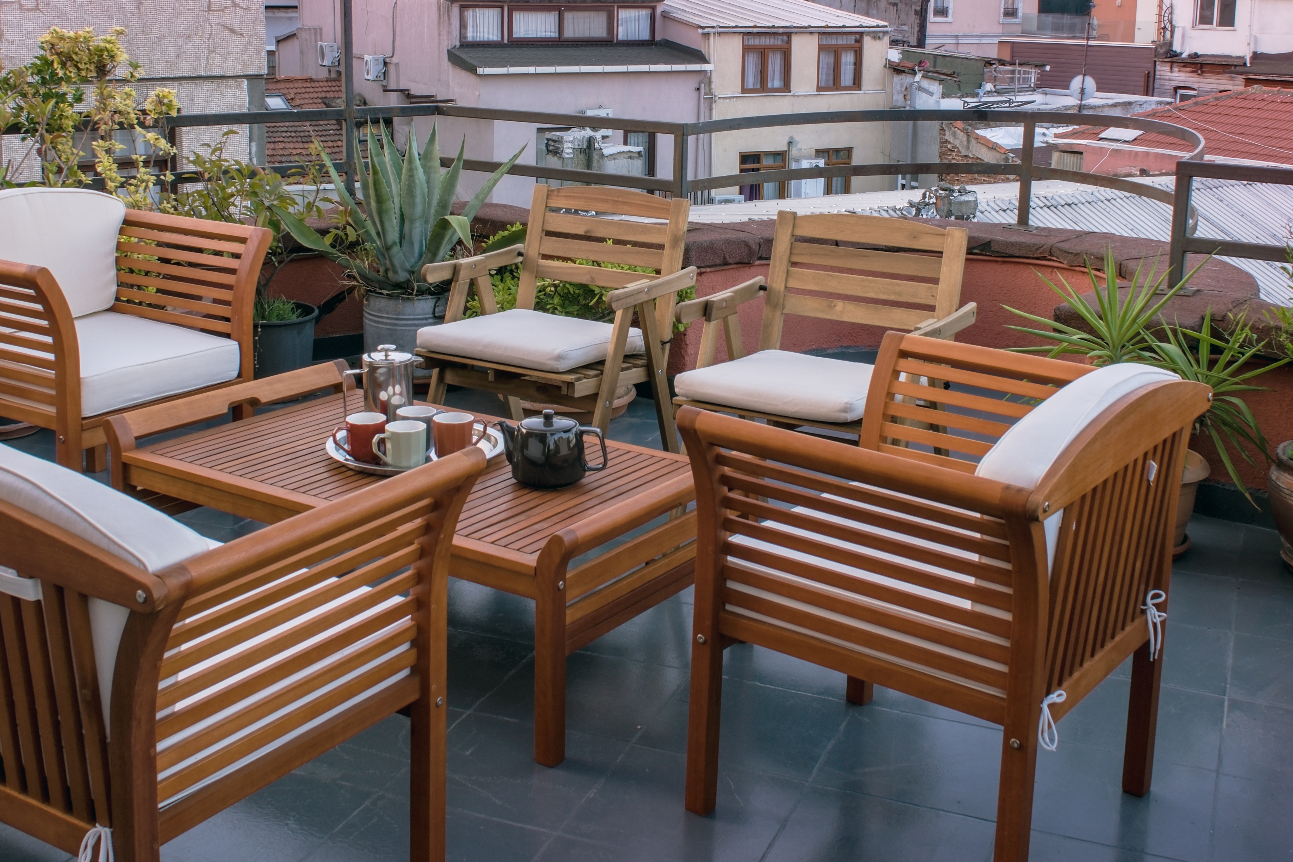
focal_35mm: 45
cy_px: 265
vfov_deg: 29.6
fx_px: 1616
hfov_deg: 43.6
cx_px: 639
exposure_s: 1/15
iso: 125
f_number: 10
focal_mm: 18
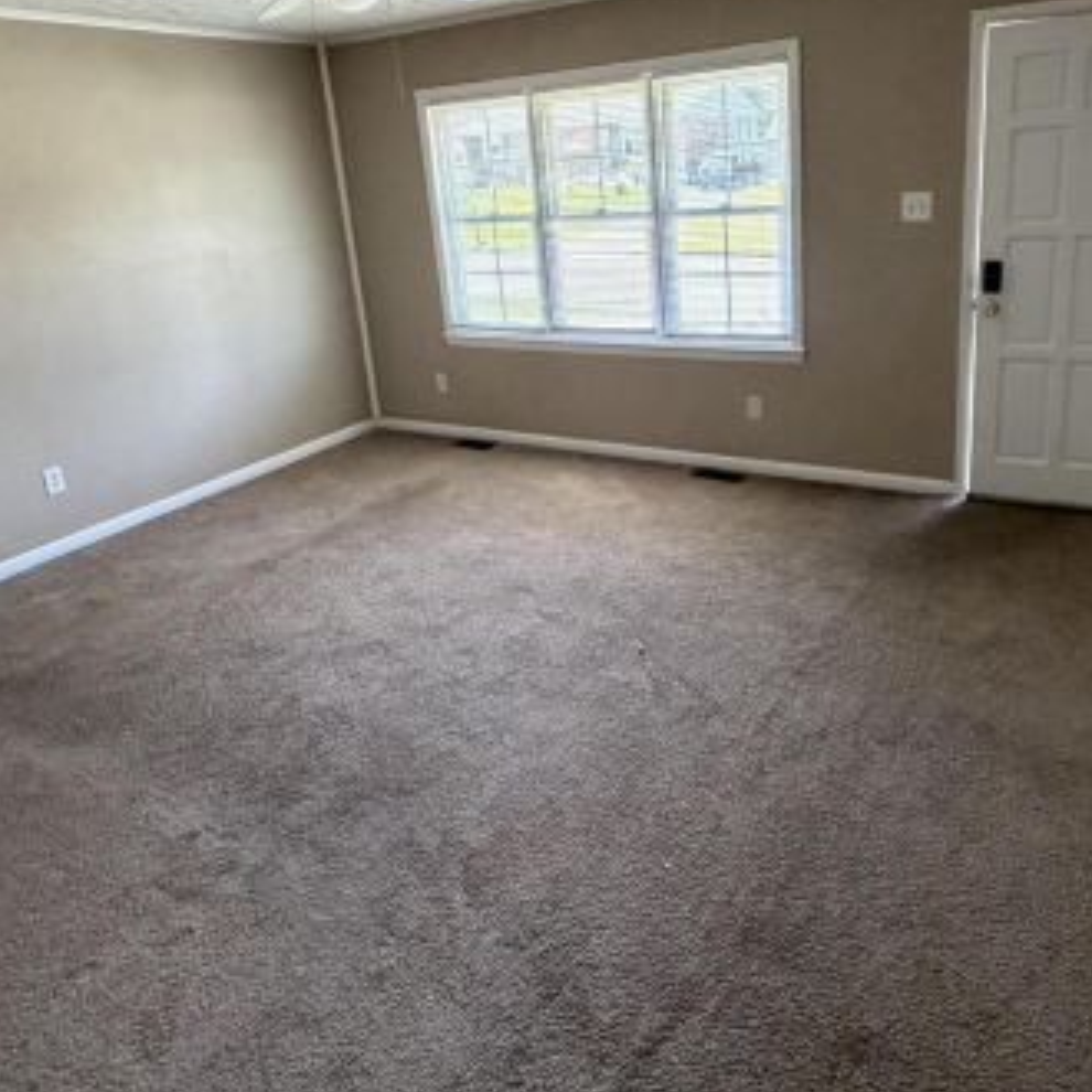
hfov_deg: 62.8
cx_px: 606
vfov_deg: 62.2
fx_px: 892
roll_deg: +5.7
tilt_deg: -14.5
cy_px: 419
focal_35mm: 25
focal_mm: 2.22
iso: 320
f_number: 2.2
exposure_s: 1/80
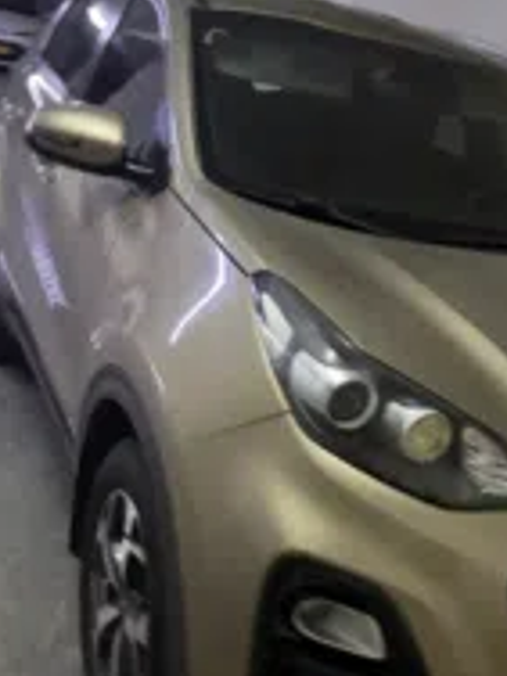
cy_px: 428
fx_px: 996
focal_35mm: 51
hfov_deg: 26.8
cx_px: 518
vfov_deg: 37.2
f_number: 1.78
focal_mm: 6.76
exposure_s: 1/25
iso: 1000
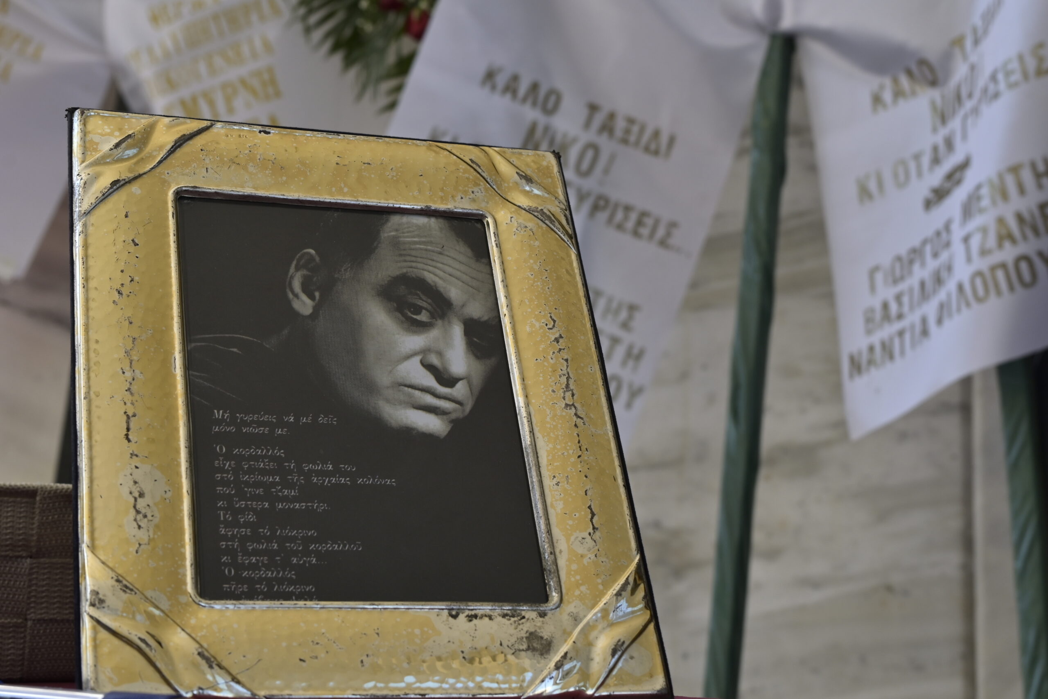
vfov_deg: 22.3
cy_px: 350
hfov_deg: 32.9
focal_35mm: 61
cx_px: 524
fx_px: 1776
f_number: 8
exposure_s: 1/200
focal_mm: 41
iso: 160
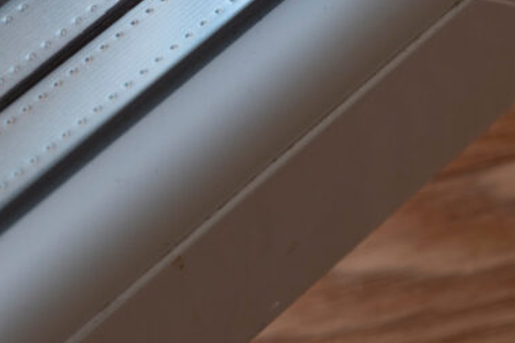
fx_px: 3218
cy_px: -85
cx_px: -27
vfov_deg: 6.1
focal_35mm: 225
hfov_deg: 9.1
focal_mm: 55
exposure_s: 1/250
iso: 160
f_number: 4.5
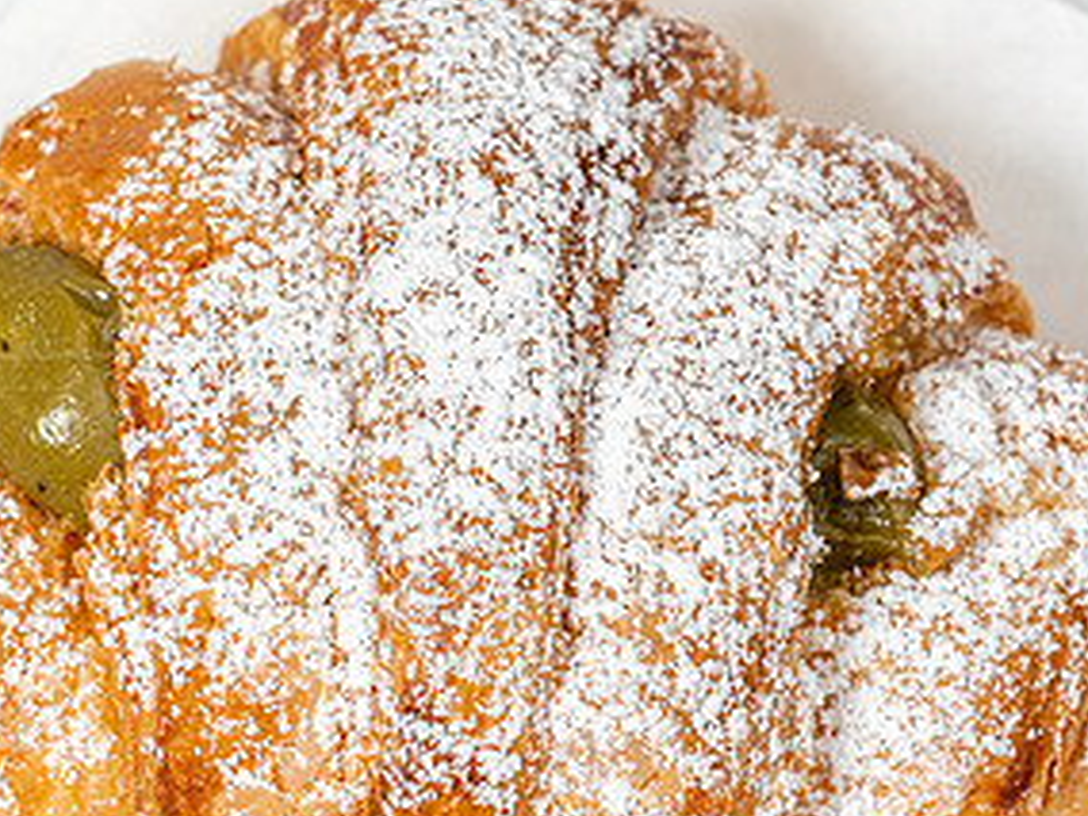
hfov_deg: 6.4
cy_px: 419
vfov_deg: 4.8
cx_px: 408
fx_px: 9743
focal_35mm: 310
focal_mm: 85
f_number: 5.6
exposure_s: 1/50
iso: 160
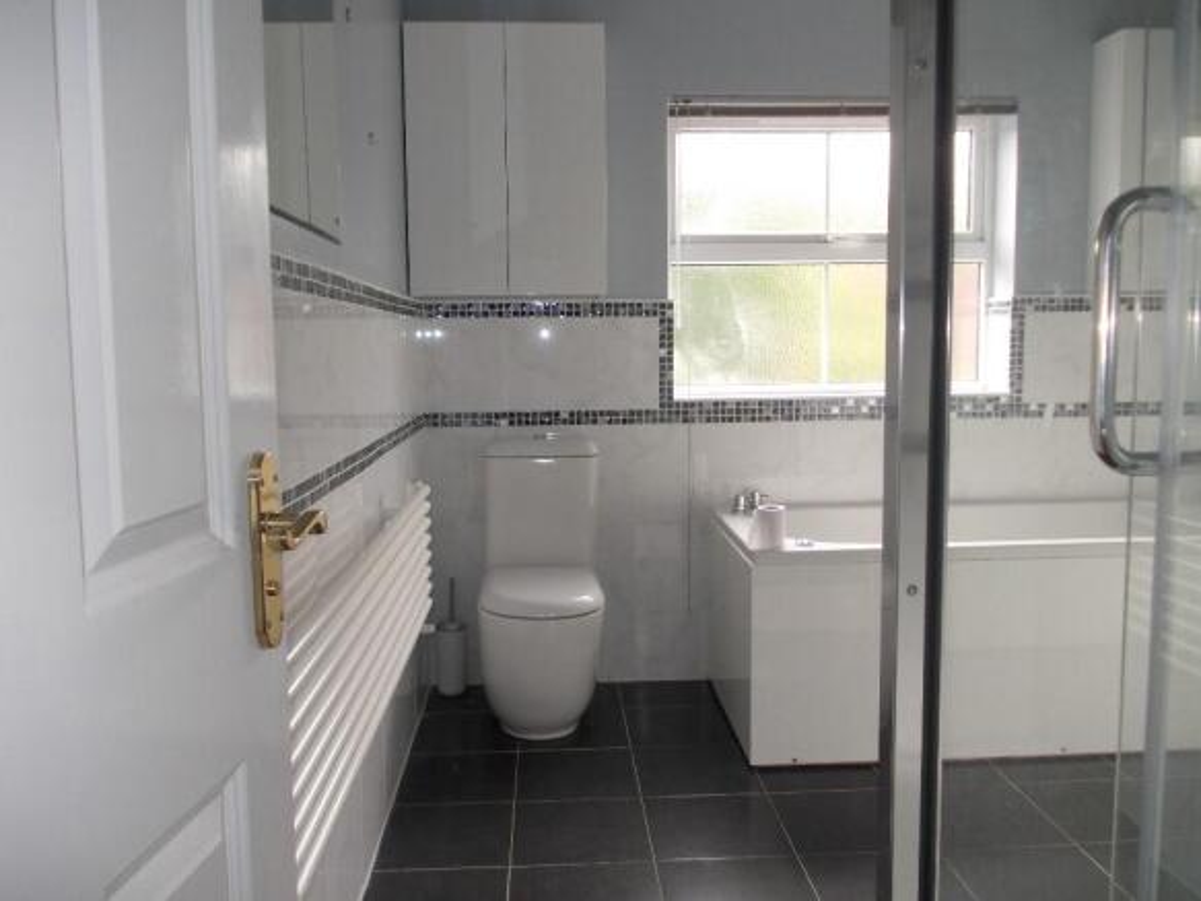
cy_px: 450
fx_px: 971
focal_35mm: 28
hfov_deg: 63.5
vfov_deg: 49.7
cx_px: 600
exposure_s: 1/80
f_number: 2.7
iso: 80
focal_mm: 4
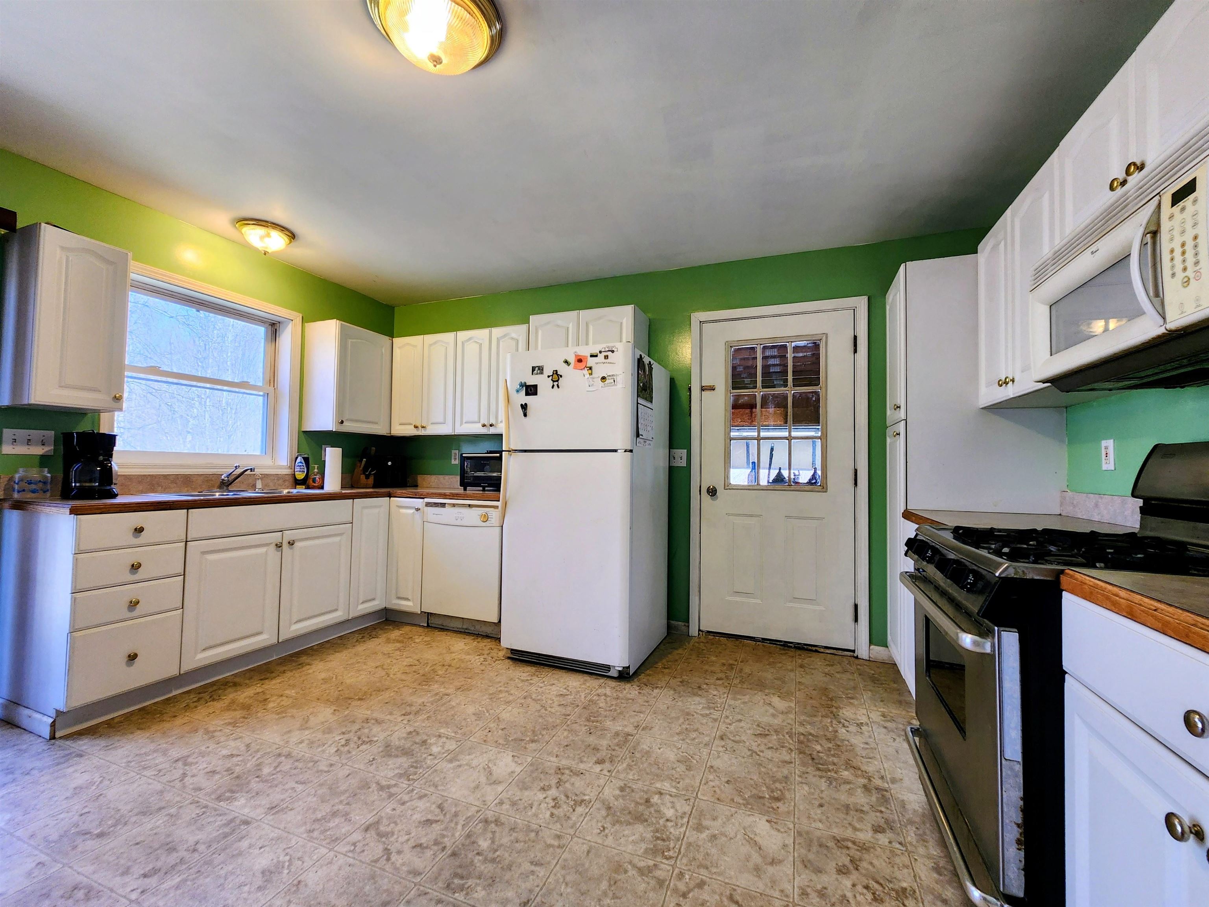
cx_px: 604
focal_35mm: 13
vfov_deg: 89.9
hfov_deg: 106.2
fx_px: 454
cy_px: 454
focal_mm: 2.2
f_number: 2.2
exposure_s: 1/60
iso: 125
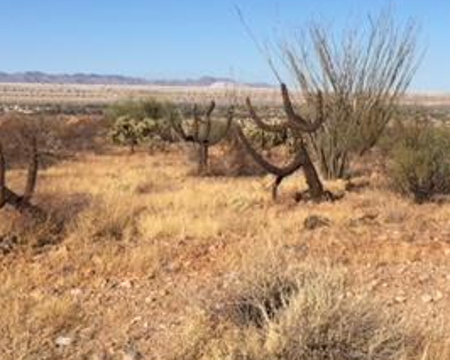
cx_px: 308
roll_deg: +0.0
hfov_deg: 27.7
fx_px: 906
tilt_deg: -0.2
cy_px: 110
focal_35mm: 68
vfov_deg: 22.4
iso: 32
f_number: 2.2
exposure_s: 1/3300
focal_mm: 4.15
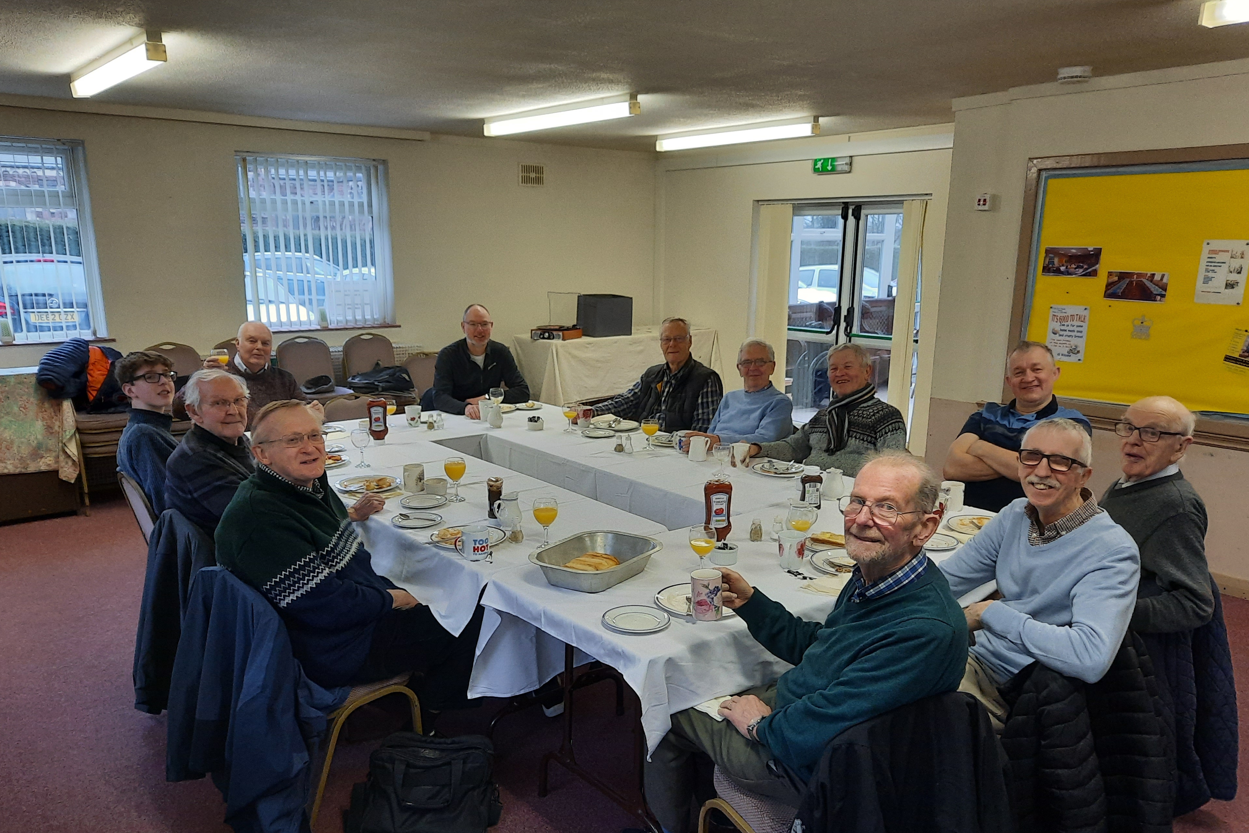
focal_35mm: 27
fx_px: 937
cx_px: 618
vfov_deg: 47.8
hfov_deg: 67.4
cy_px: 477
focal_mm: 4.6
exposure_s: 1/50
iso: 250
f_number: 2
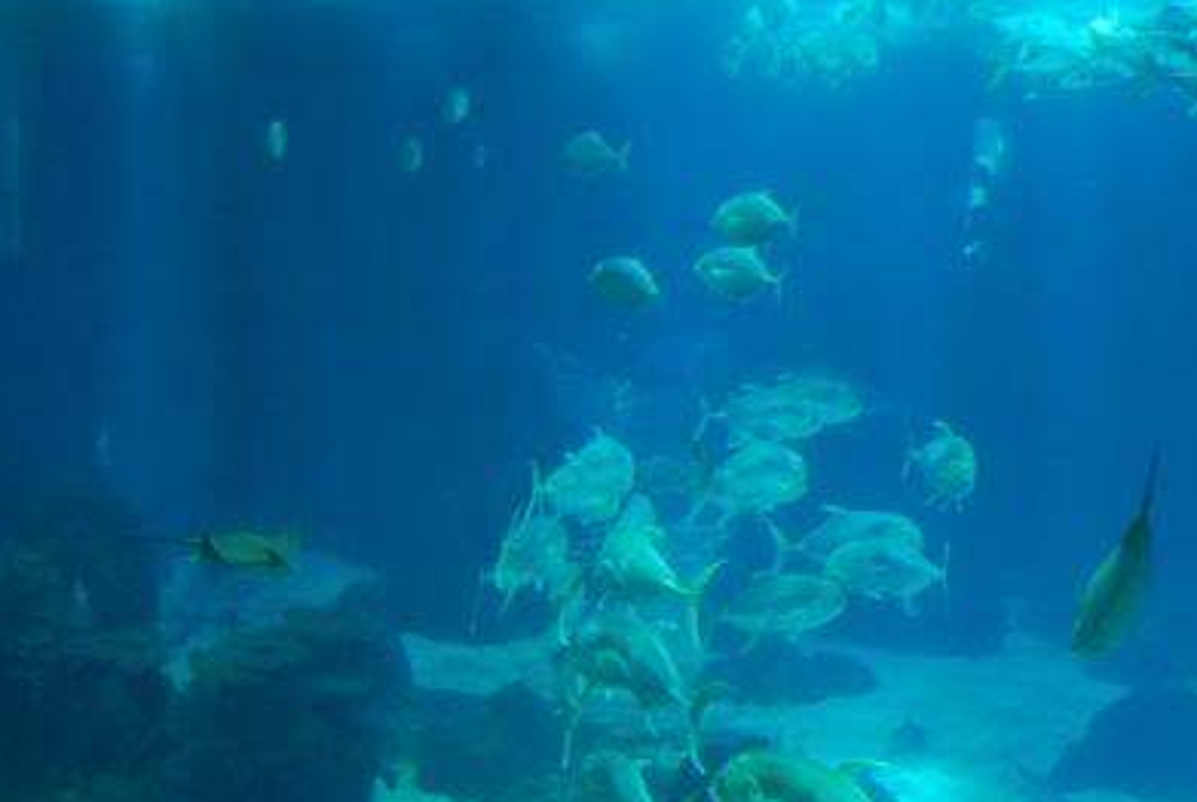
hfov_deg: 36.2
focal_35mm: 54
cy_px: 631
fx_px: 1798
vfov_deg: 24.8
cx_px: 337
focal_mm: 22
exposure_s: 1/60
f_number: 3.8
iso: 1600
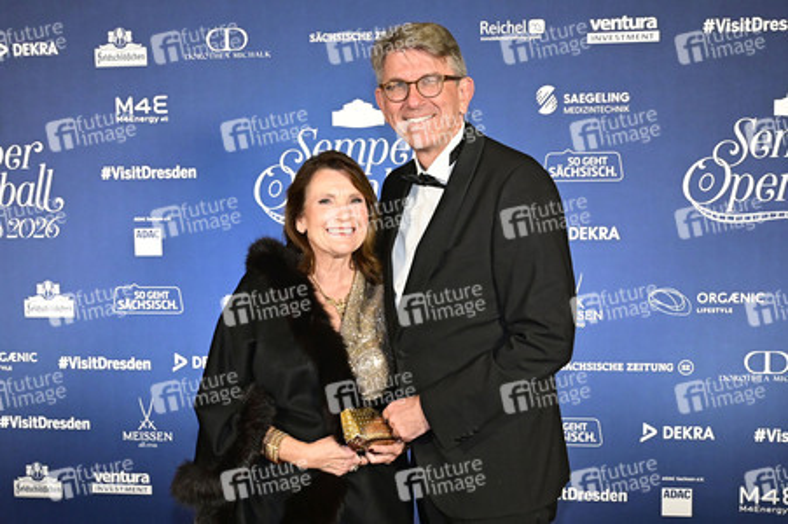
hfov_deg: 55.1
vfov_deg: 38.3
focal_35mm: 34
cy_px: 262
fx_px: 755
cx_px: 394
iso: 4000
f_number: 6.3
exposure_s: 1/200
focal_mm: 34.5
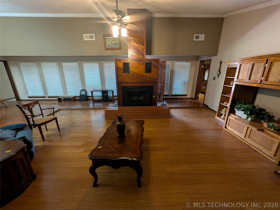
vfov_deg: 85.7
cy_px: 105
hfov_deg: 102.1
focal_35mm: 14
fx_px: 113
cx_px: 140
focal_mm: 1.83
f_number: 2.2
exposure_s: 1/24
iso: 365
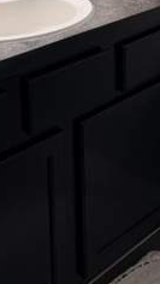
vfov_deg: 26.8
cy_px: -45
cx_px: 142
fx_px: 535
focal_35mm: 71
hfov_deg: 16.8
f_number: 1.78
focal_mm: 6.76
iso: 64
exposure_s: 1/120
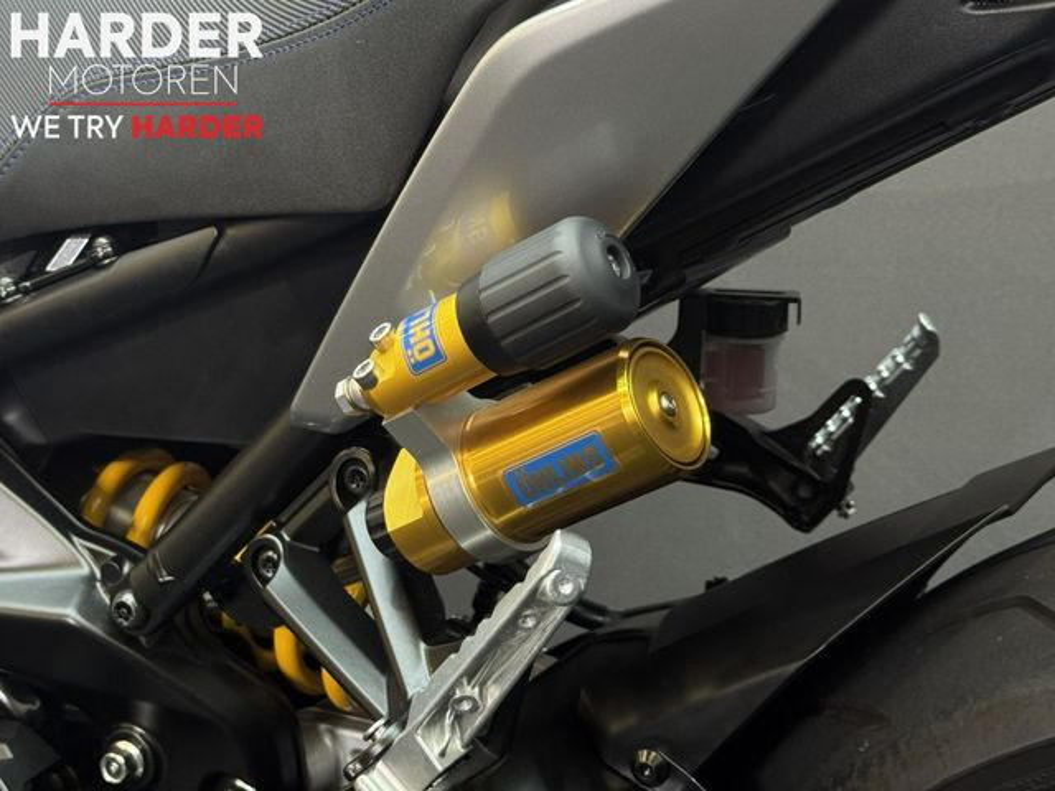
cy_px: 396
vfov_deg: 30.3
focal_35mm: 48
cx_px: 528
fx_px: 1463
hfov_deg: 39.7
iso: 200
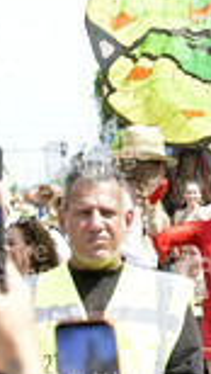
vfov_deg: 7.4
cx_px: 508
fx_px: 2885
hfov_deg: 4.1
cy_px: 92
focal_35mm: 291
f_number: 6.3
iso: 160
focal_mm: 95
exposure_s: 1/160
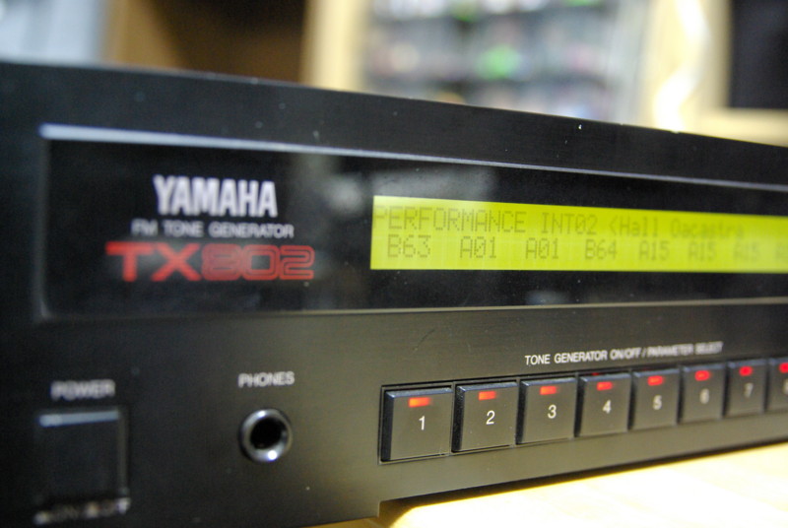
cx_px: 394
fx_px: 1019
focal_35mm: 46
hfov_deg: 42.3
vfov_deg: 29.0
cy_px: 264
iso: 1600
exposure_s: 1/20
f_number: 3.5
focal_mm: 31
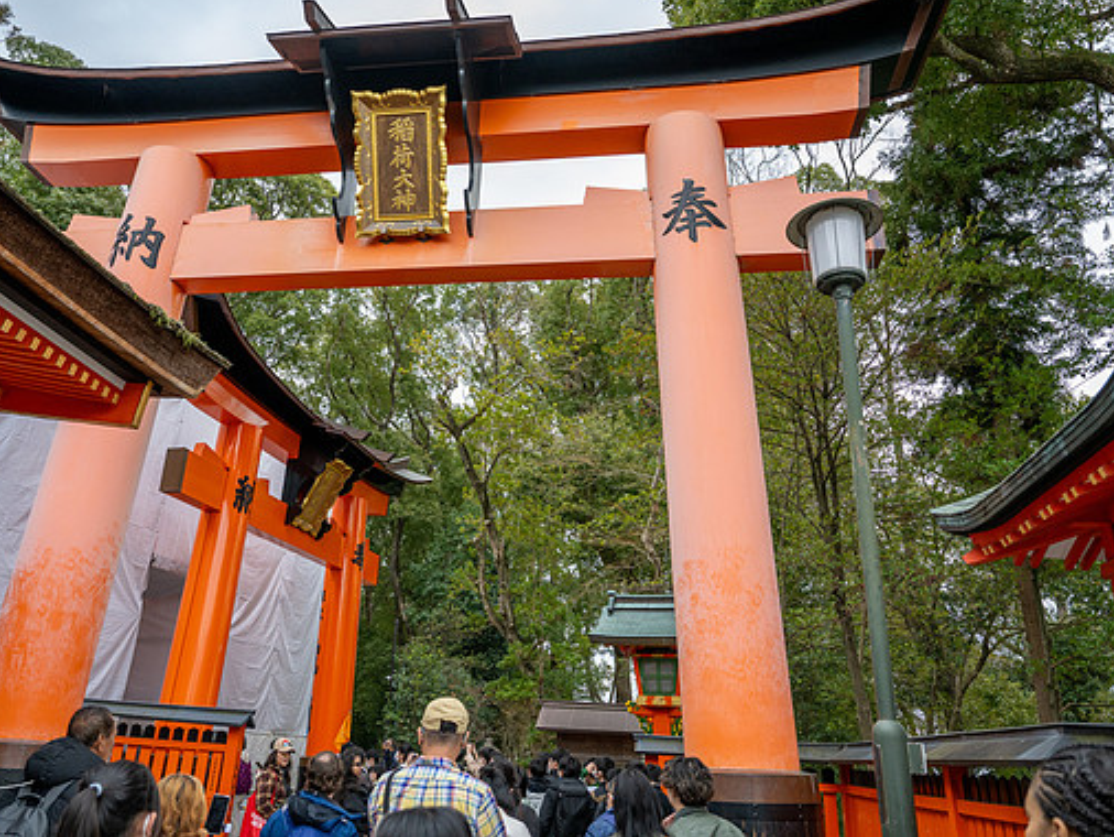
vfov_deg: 51.4
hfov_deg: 65.2
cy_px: 413
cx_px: 517
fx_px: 869
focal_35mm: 27
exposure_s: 1/500
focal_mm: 24.5
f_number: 4
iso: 320
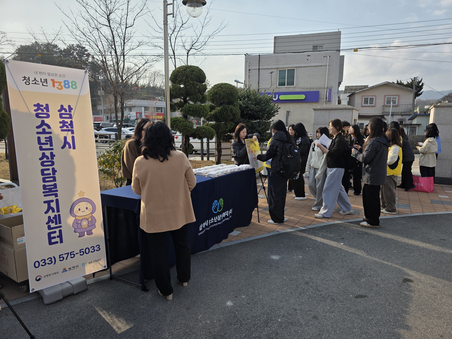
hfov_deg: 73.9
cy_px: 170
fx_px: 300
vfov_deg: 58.9
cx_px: 226
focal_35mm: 23
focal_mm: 6.3
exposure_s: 1/7944
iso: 80
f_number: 1.7
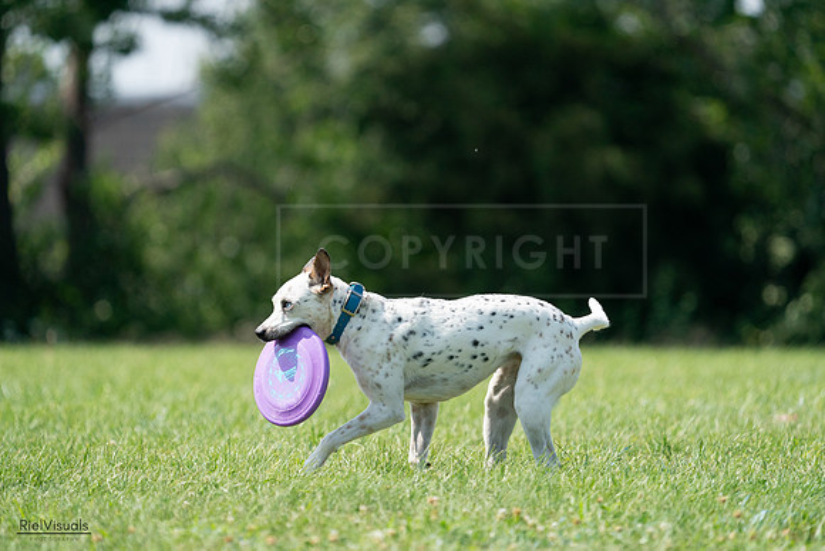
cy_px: 276
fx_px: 9673
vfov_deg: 3.3
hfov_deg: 4.9
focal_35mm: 422
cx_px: 412
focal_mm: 422
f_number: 6.3
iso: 1000
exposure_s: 1/4000
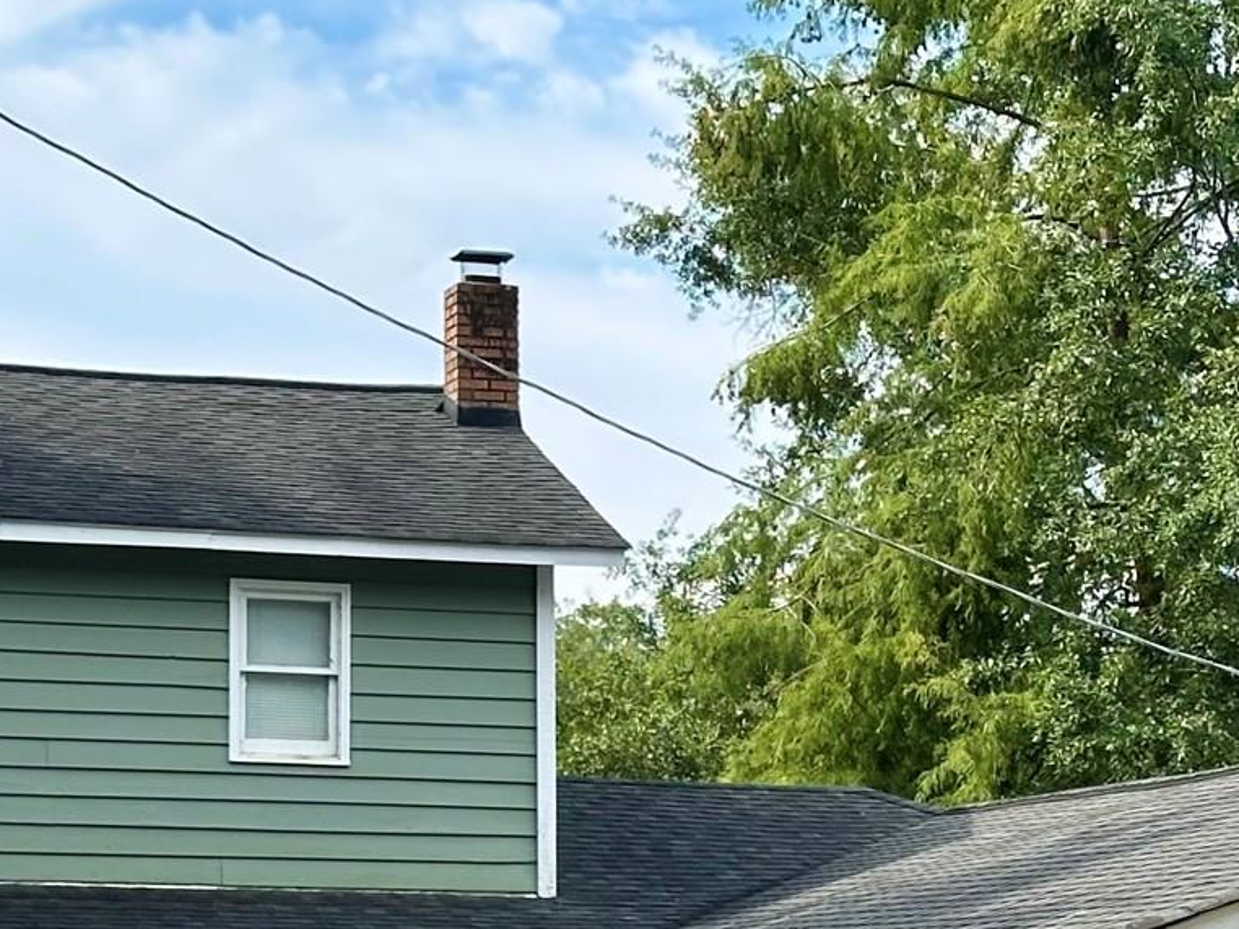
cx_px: 1005
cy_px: 1189
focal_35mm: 129
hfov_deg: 15.2
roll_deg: +0.4
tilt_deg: -2.4
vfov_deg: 11.2
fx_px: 4616
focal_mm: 6.86
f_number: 1.78
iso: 64
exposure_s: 1/962
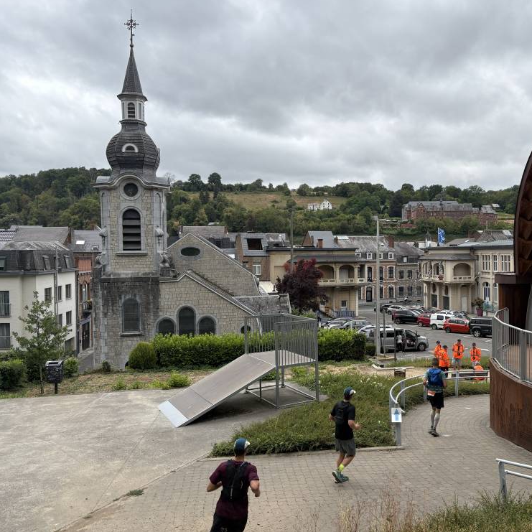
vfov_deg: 52.5
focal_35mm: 31
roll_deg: +1.3
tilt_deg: -2.3
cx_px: 346
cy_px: 265
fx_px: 539
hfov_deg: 51.7
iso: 50
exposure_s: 1/2985
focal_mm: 5.96
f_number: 1.6
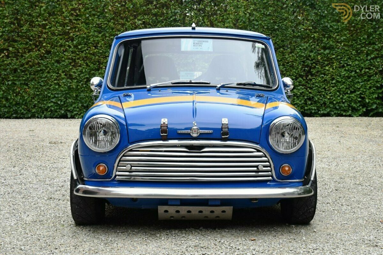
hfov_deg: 47.9
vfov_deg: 33.0
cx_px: 192
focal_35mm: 40
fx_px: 431
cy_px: 128
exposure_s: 1/250
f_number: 5.6
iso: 360
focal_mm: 27
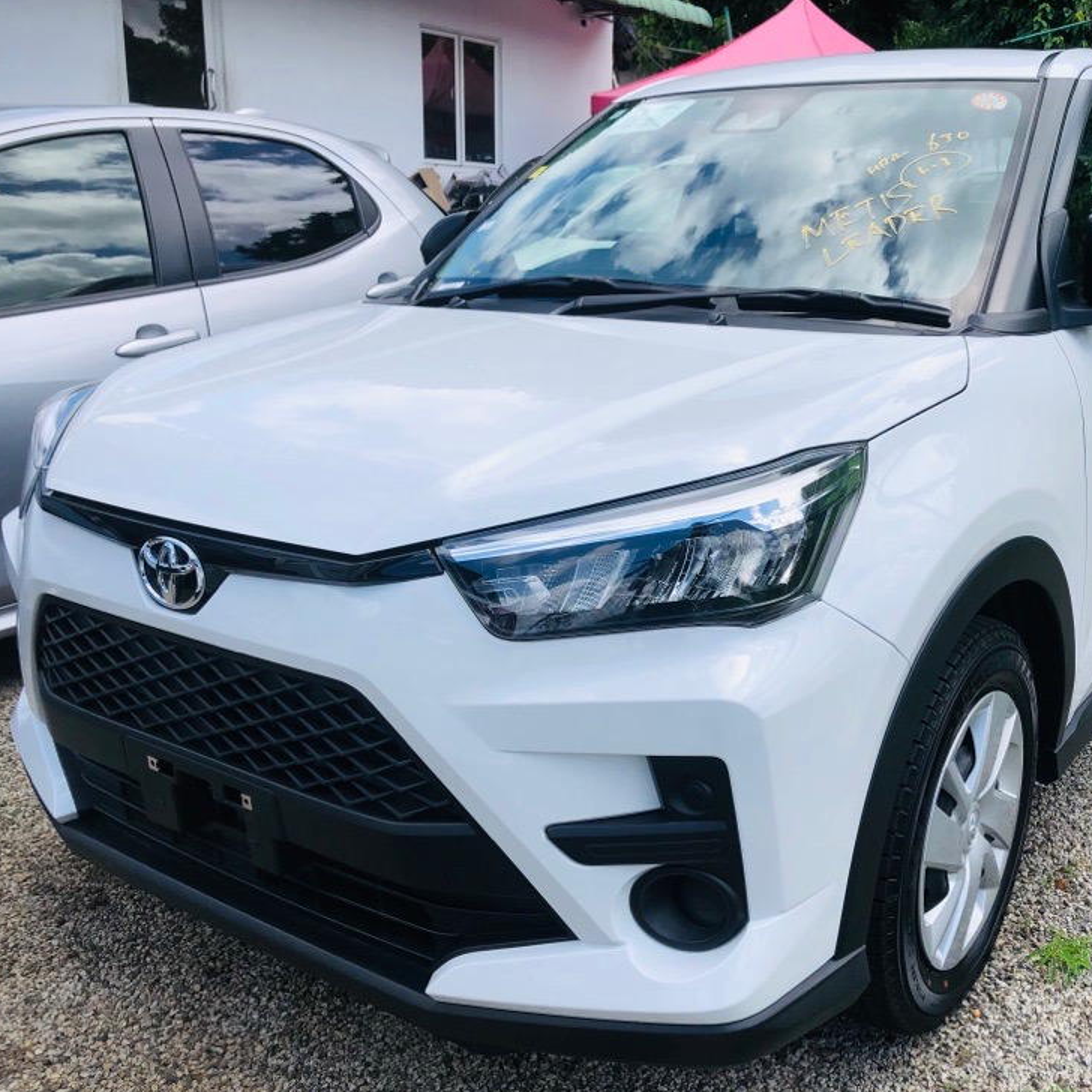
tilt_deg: -13.8
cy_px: 560
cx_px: 687
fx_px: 1213
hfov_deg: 48.0
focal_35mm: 34
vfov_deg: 48.4
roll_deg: -1.3
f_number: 1.8
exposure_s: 1/1779
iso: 20
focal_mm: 4
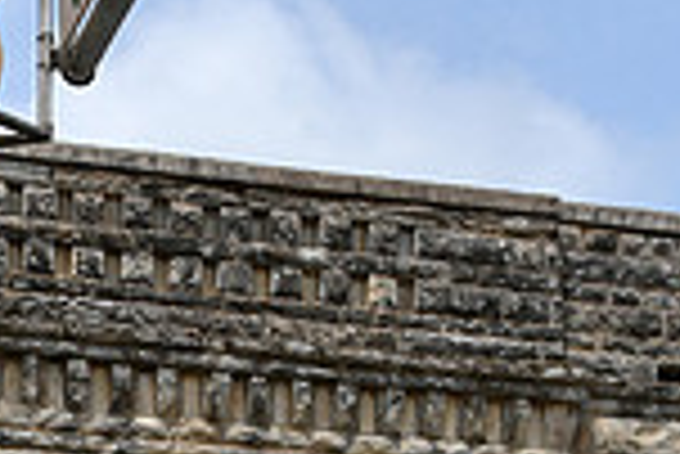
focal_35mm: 161
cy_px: 748
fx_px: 3044
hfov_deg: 12.7
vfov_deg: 8.3
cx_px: 266
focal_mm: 28
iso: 100
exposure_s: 1/400
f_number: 10
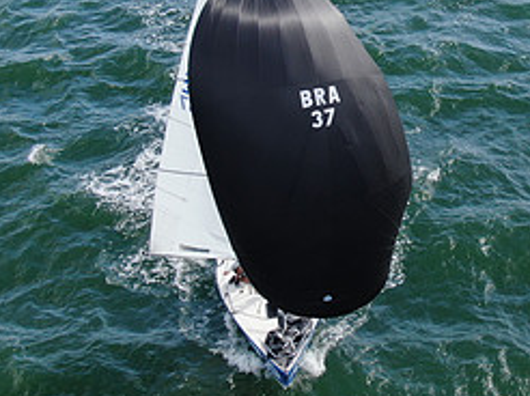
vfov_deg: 17.2
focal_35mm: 85
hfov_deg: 22.8
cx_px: 414
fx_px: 1300
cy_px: 68
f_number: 3.3
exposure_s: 1/640
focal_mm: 6.08
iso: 100
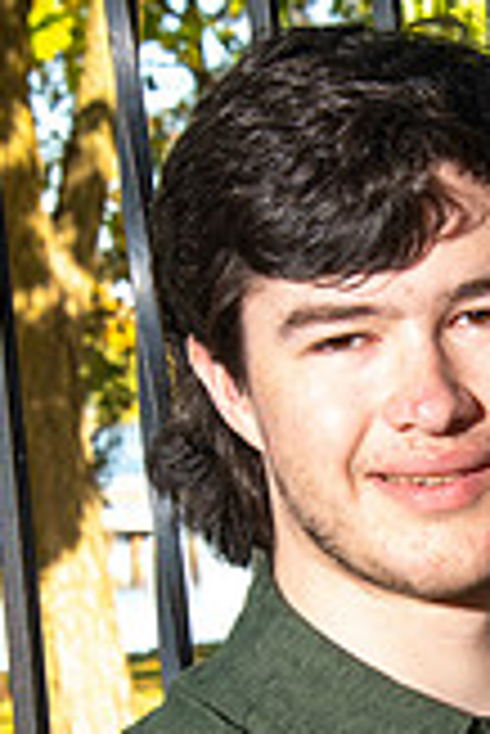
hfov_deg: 6.1
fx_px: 4604
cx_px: 521
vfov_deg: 9.1
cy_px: 684
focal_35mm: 226
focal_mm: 82
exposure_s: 1/160
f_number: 14
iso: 800
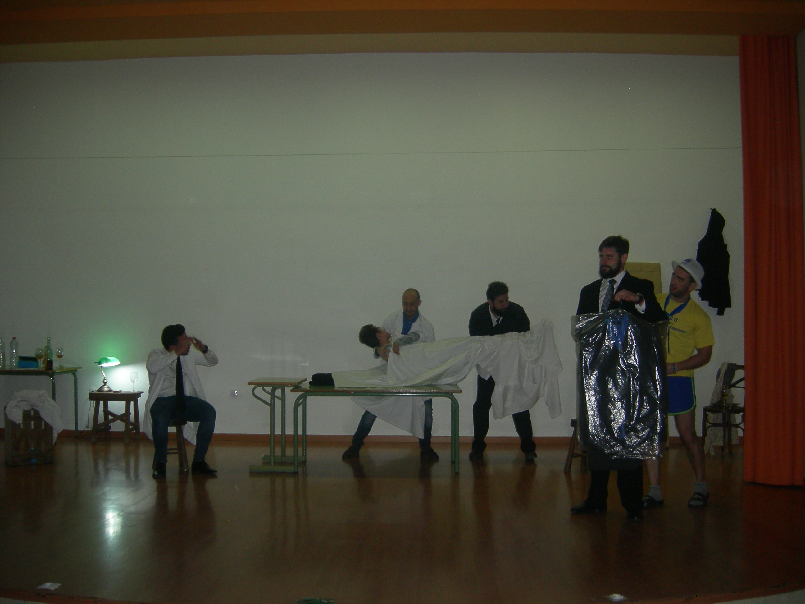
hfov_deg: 51.4
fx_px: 837
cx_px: 402
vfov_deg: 39.7
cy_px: 302
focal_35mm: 36
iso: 160
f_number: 2.7
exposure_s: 1/60.1
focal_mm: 7.5
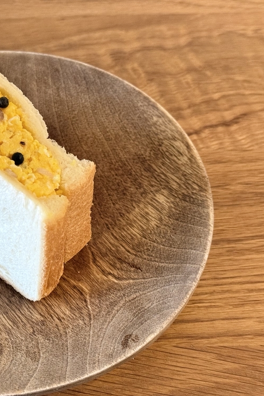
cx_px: 1
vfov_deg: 30.1
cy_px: 198
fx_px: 737
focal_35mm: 67
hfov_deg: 19.7
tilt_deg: -50.7
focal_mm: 6.76
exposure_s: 1/33
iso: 250
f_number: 1.78
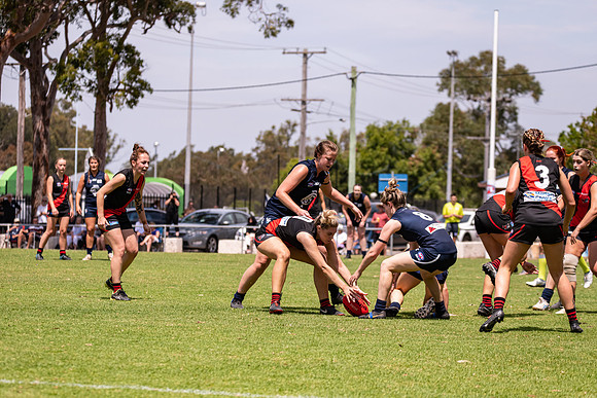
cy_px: 211
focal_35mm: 159
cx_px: 281
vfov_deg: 8.6
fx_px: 2634
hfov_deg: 12.9
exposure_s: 1/4000
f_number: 6.3
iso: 800
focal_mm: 150
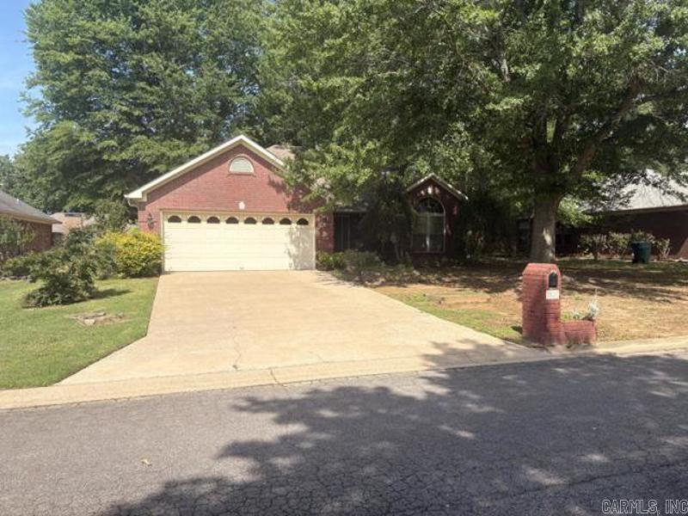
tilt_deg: -1.5
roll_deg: +0.1
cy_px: 258
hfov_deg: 67.3
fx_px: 517
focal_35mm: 26
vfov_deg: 53.1
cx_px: 344
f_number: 1.6
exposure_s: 1/2639
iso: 50
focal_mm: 5.96
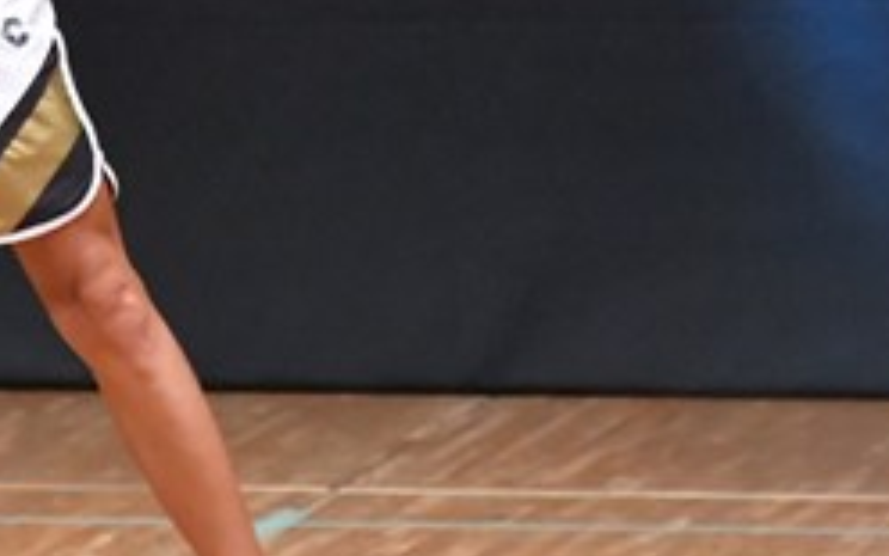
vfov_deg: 1.5
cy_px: -97
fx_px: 20860
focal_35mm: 861
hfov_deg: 2.4
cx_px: -134
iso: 8000
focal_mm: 180
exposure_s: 1/400
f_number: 5.6
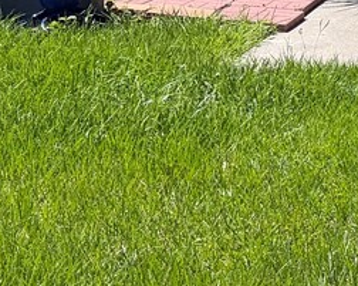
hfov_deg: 12.1
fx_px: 1577
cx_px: 595
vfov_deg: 10.1
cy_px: -128
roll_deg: +0.3
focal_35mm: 149
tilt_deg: -2.0
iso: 80
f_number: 1.78
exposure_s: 1/3759
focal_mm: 6.76
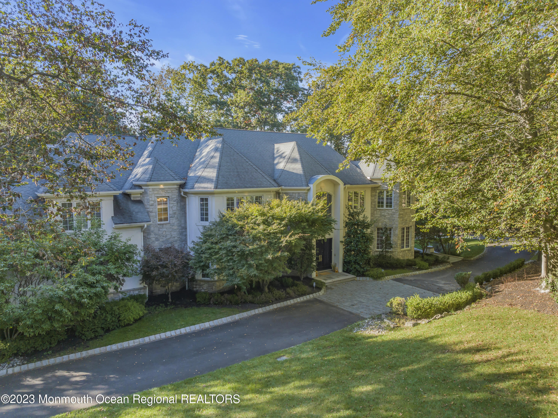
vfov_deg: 56.8
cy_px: 209
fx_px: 387
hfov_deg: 71.6
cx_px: 279
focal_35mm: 24
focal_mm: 12.29
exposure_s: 1/160
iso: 100
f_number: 4
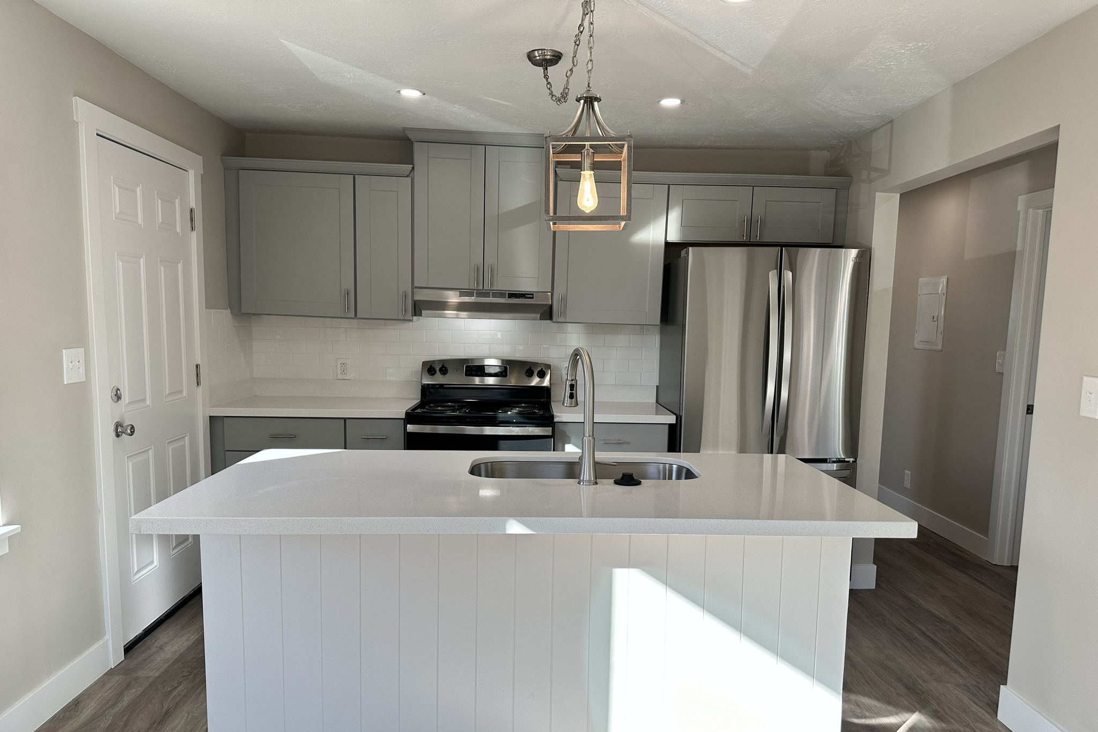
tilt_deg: -7.1
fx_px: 762
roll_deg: -0.6
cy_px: 411
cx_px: 549
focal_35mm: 25
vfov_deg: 51.1
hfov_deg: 71.5
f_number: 1.78
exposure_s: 1/364
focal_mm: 6.86
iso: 80
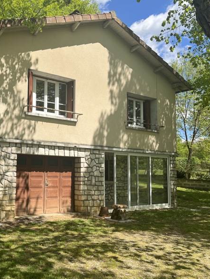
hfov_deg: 39.2
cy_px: 140
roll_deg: -1.2
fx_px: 283
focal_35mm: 35
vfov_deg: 52.6
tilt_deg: +5.6
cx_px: 42
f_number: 1.6
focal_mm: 5.1
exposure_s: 1/2309
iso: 50
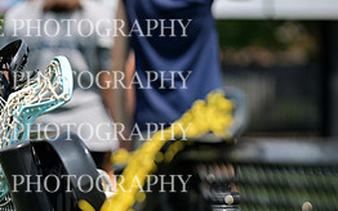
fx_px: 2083
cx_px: 5
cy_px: 158
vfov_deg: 5.8
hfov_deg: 9.2
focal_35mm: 226
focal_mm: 100
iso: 125
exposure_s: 1/2500
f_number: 2.8
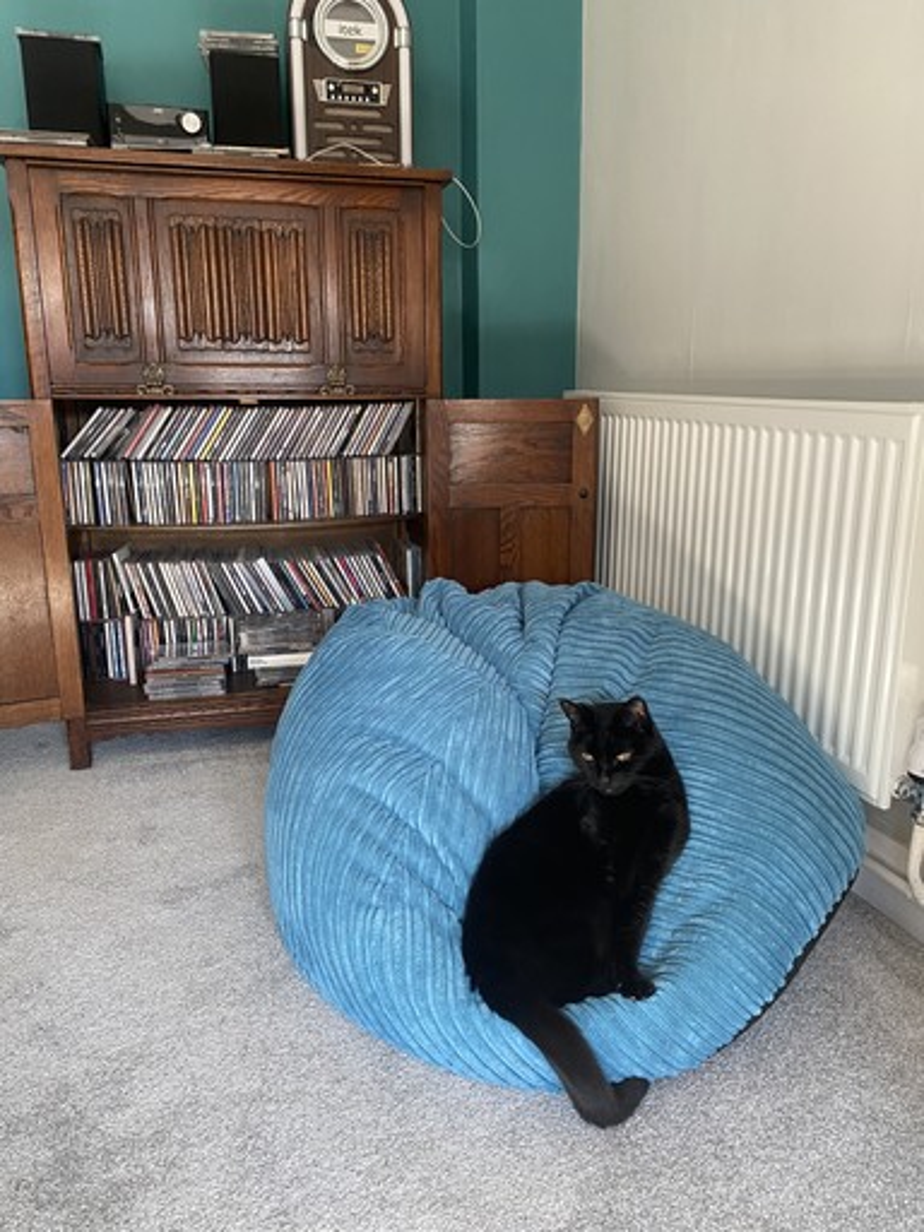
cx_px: 462
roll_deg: +0.9
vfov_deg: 67.3
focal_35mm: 26
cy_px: 616
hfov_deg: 53.1
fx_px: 925
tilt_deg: -13.6
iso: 125
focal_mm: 4.25
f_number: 1.8
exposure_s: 1/82
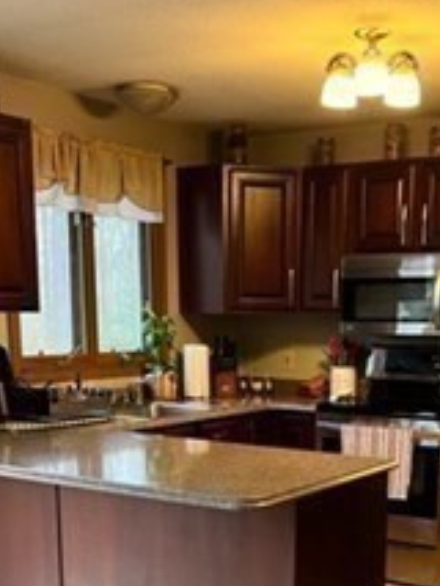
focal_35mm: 55
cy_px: 514
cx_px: 280
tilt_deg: -13.0
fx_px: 931
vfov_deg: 33.3
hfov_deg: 26.5
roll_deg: -0.3
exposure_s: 1/60
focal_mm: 5.7
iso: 200
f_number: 1.5
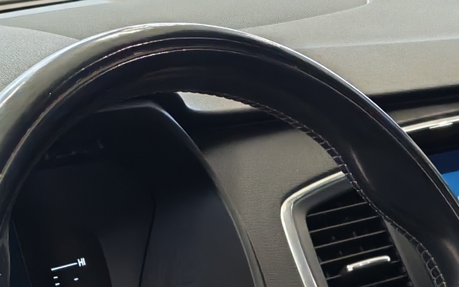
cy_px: 635
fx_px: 1764
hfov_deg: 14.5
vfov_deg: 8.6
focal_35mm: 141
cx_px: 484
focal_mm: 6.12
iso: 1250
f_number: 1.9
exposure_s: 1/50
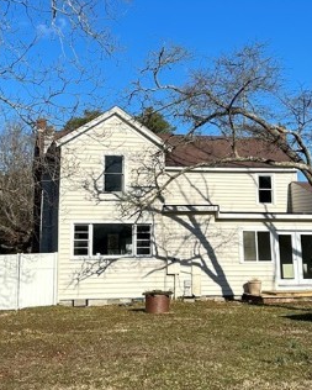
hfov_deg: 26.7
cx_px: 157
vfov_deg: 32.6
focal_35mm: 57
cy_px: 116
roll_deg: +1.5
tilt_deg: +12.1
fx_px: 658
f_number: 1.78
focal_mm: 6.86
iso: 80
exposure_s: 1/7042
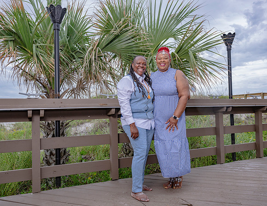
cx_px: 134
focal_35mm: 30
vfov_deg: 47.9
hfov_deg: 59.8
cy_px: 103
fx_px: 232
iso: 200
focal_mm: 27
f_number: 5.6
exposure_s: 1/500
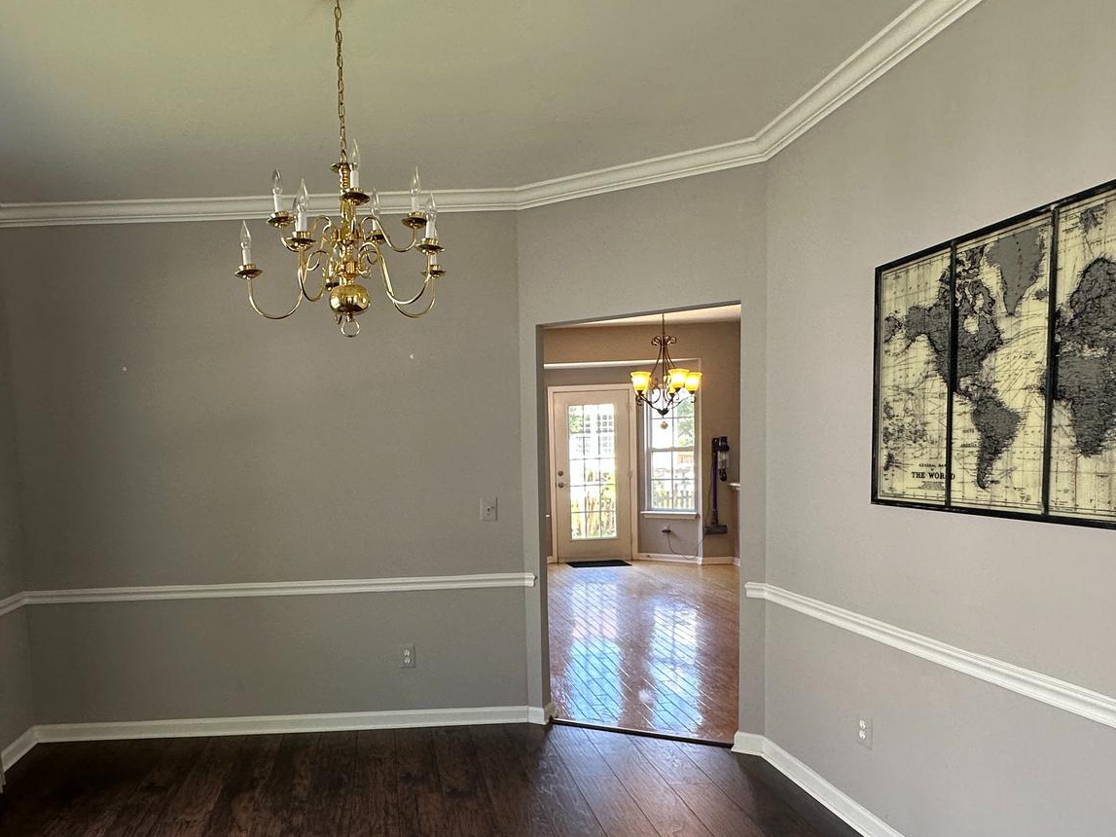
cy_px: 522
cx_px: 384
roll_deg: +1.7
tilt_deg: -4.7
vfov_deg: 54.3
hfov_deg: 67.7
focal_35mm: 25
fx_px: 806
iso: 160
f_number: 2.2
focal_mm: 2.22
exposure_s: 1/120
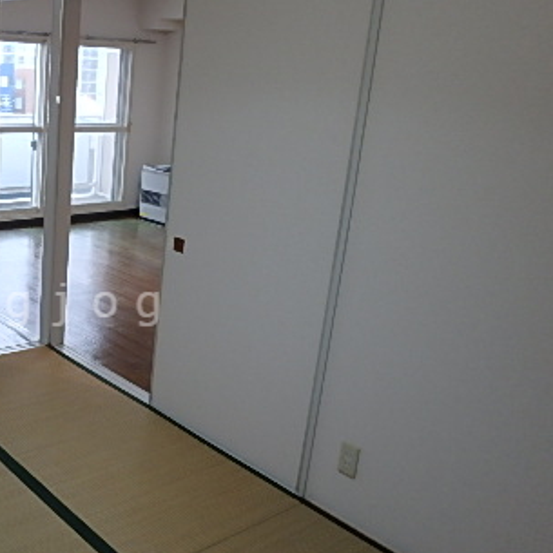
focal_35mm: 39
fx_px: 705
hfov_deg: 39.4
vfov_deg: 42.8
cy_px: 305
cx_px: 45
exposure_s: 1/30
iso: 200
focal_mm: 3.7
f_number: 3.5
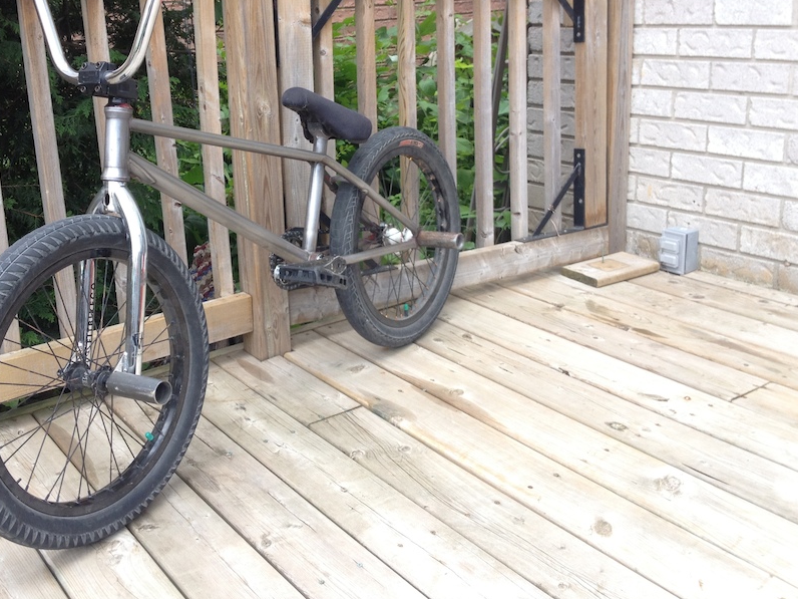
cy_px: 234
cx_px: 325
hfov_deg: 41.9
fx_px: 1037
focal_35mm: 45
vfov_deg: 32.1
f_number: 2.4
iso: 64
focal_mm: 4.28
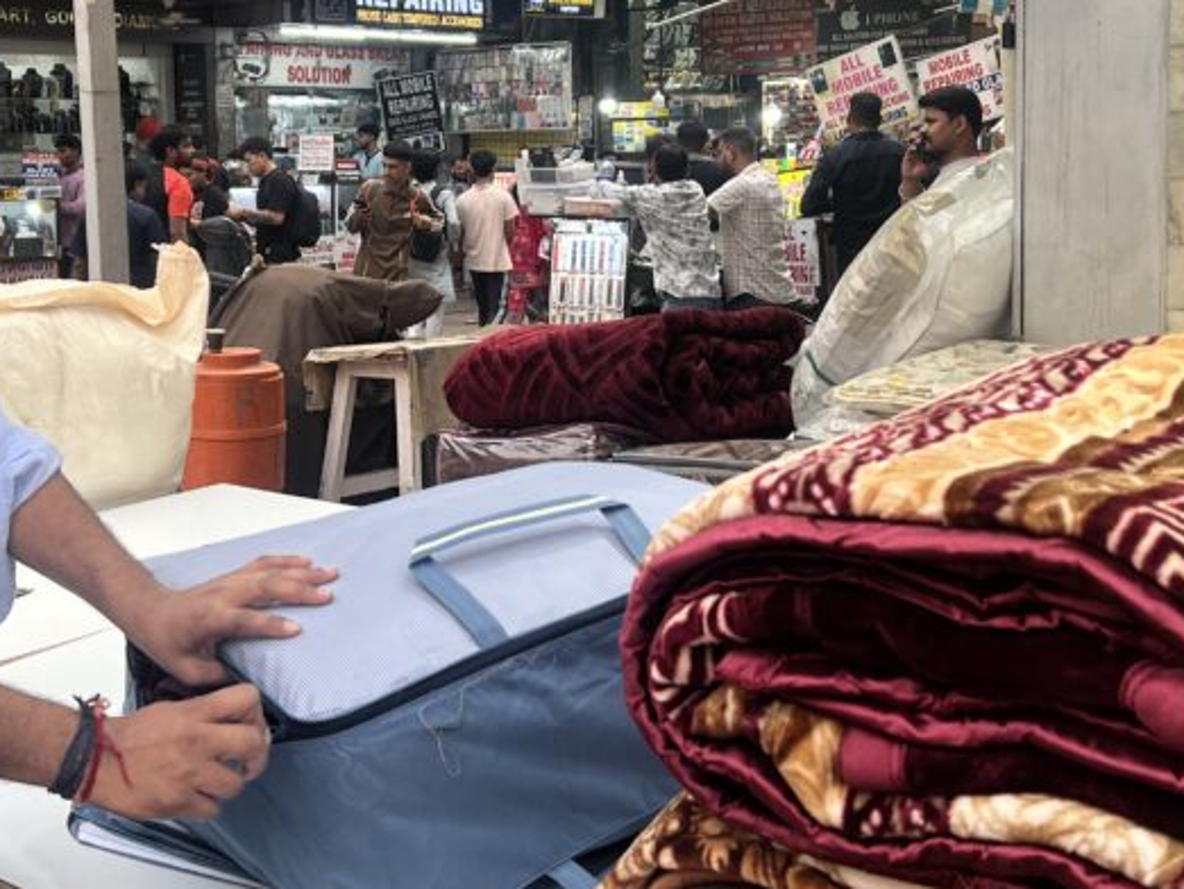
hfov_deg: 37.3
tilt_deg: -3.4
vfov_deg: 28.4
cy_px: 290
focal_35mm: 51
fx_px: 1745
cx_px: 445
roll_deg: +0.8
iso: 32
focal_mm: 5.7
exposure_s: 1/134
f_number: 1.5
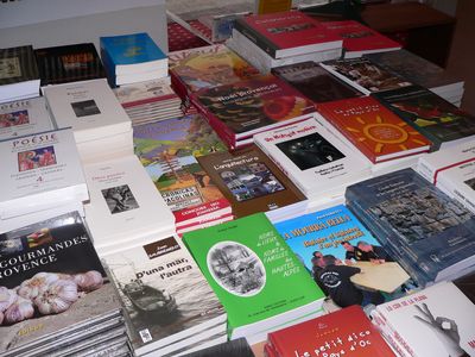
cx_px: 238
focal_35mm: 36
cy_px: 178
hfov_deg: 51.4
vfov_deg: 39.7
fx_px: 494
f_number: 2.8
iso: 100
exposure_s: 1/60
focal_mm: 6
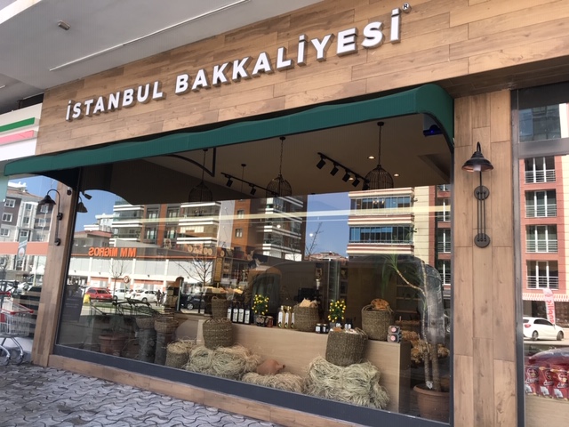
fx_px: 460
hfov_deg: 63.4
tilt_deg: +10.2
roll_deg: -3.6
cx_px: 284
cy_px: 214
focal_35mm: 28
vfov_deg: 49.7
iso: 20
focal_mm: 3.99
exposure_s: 1/272
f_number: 1.8
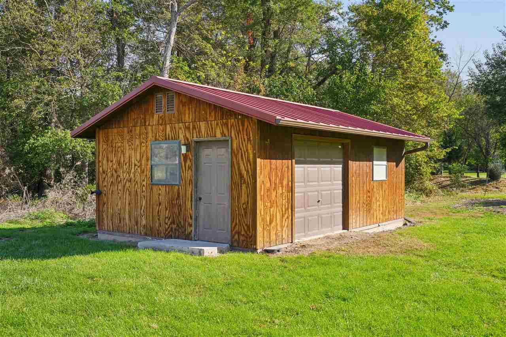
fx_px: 492
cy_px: 168
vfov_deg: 37.8
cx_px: 253
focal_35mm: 35
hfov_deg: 54.4
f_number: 9
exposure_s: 1/400
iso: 500
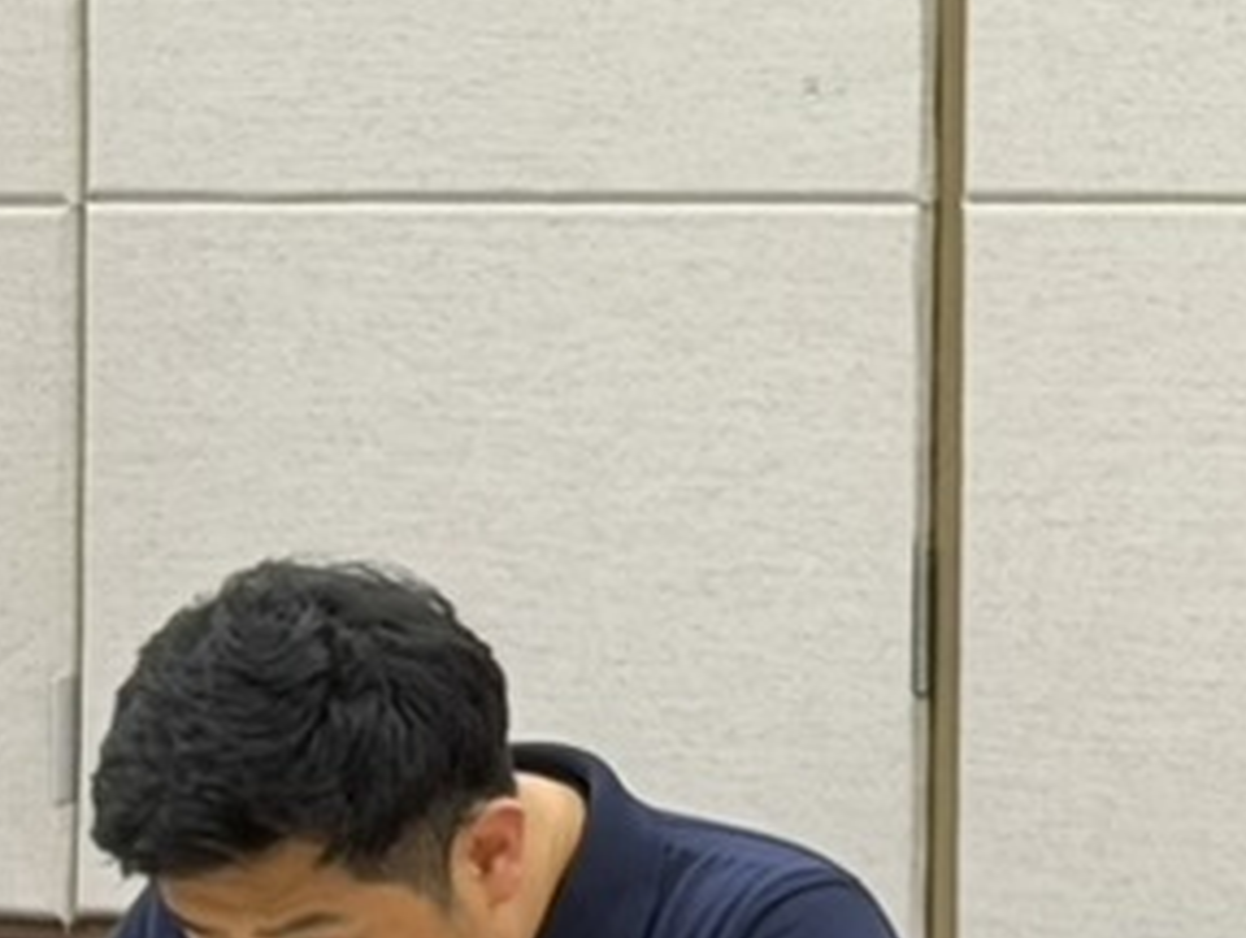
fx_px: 12326
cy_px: 695
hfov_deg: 5.7
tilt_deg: -1.9
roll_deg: -0.2
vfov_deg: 4.4
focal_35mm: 342
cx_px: -556
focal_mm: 6.76
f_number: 1.78
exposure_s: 1/60
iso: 64
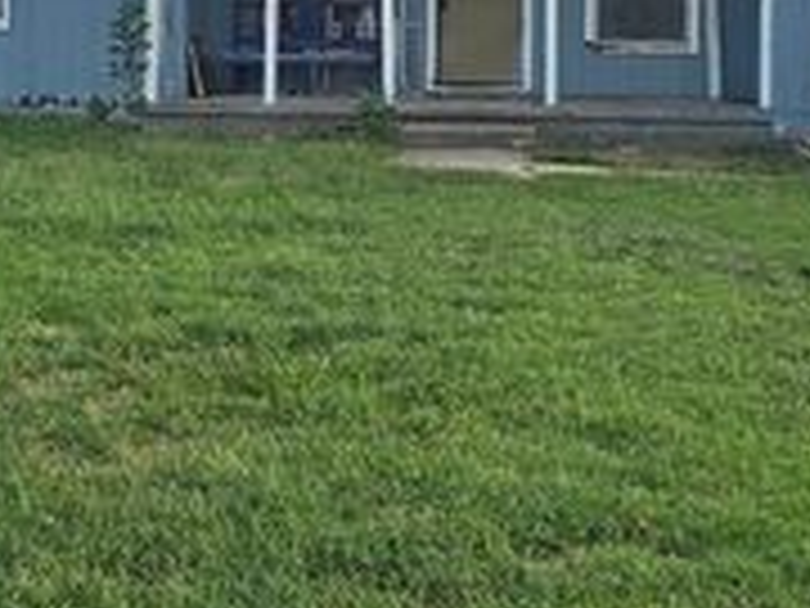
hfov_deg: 30.0
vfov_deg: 22.3
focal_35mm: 64
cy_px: 34
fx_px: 1498
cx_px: 558
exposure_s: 1/305
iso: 12
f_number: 1.7
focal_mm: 6.3
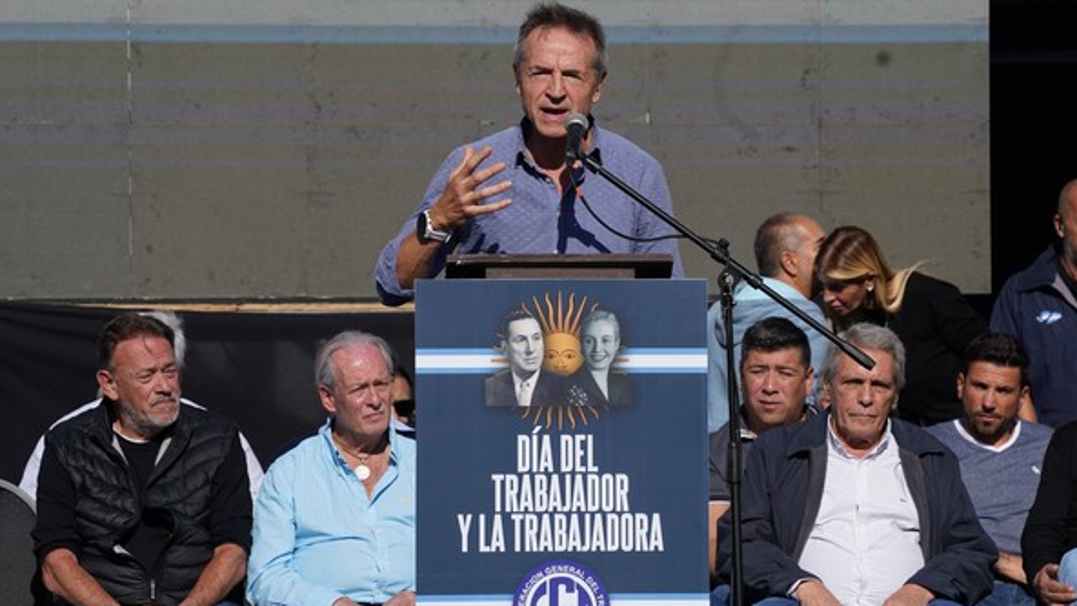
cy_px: 249
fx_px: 6654
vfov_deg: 5.2
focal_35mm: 233
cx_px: 600
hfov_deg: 9.3
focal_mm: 183
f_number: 9
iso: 100
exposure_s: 1/400
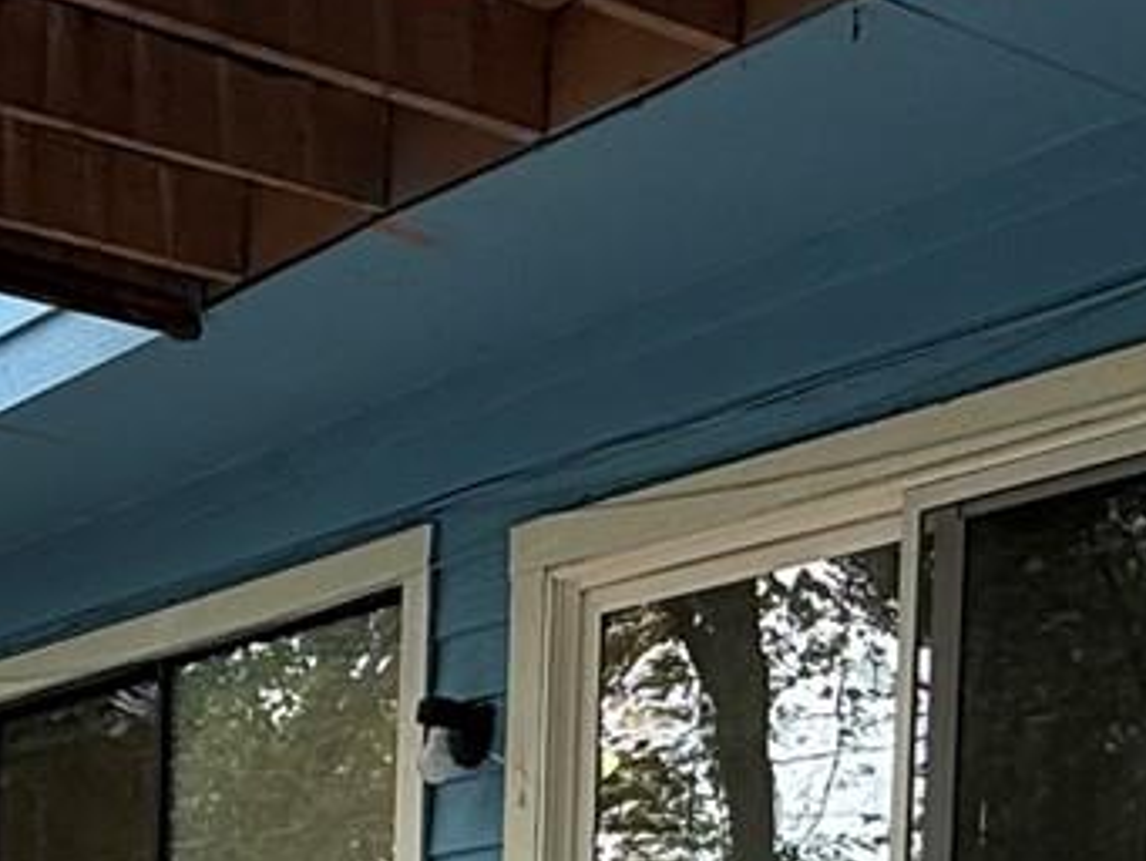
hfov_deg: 23.0
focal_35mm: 84
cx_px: 262
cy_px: 1362
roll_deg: -3.0
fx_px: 2782
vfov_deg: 15.9
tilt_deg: -0.7
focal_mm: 2.22
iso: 50
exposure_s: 1/216
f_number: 2.2
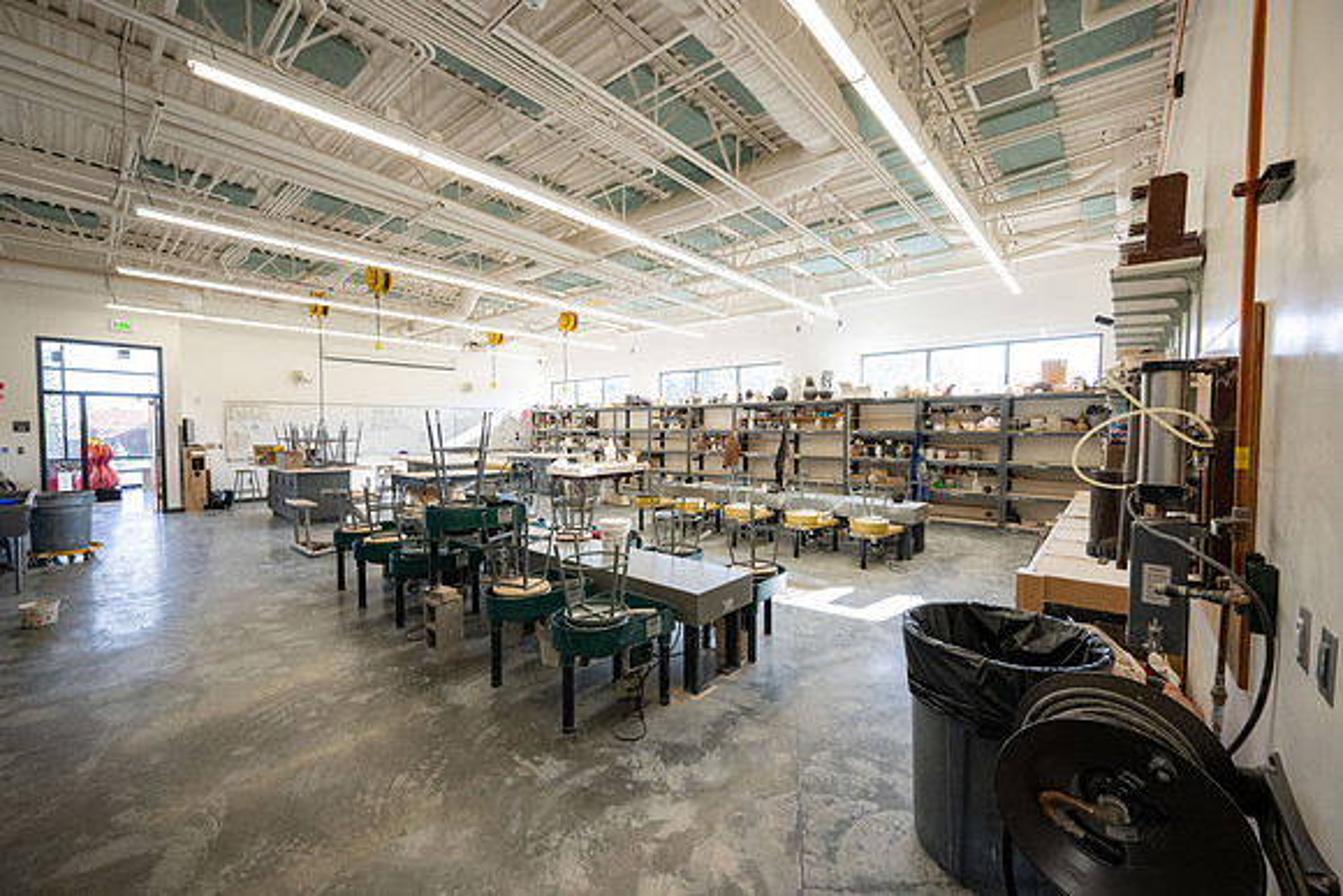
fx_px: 522
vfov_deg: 81.2
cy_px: 448
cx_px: 672
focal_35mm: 14
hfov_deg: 104.2
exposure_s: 1/160
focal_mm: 14
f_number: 8
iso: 1600
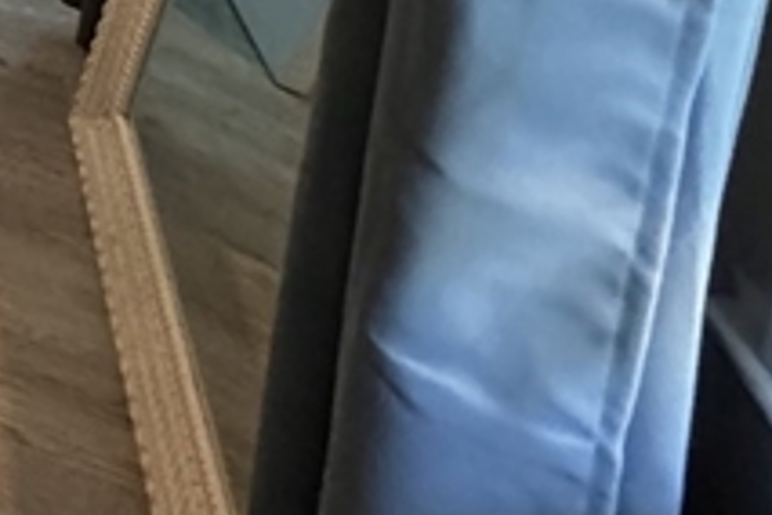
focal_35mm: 70
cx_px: -950
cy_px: -863
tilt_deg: -8.4
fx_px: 1501
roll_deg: -1.0
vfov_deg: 12.7
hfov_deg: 16.6
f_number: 2.2
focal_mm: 2.22
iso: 320
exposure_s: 1/60
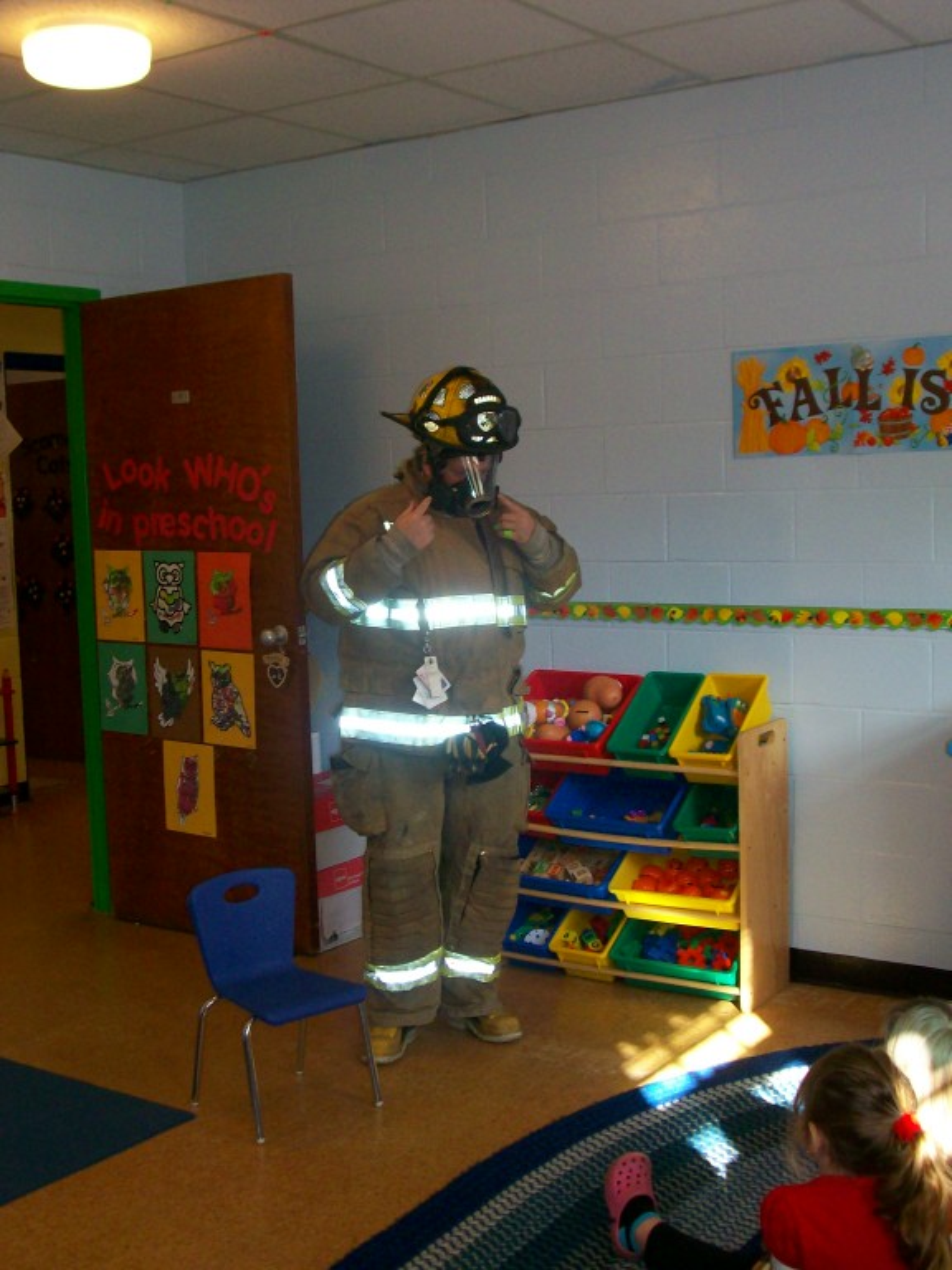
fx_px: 1540
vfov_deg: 44.8
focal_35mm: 42
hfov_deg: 34.3
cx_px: 476
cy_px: 635
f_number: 3.2
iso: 160
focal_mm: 7.1
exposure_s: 1/65.1
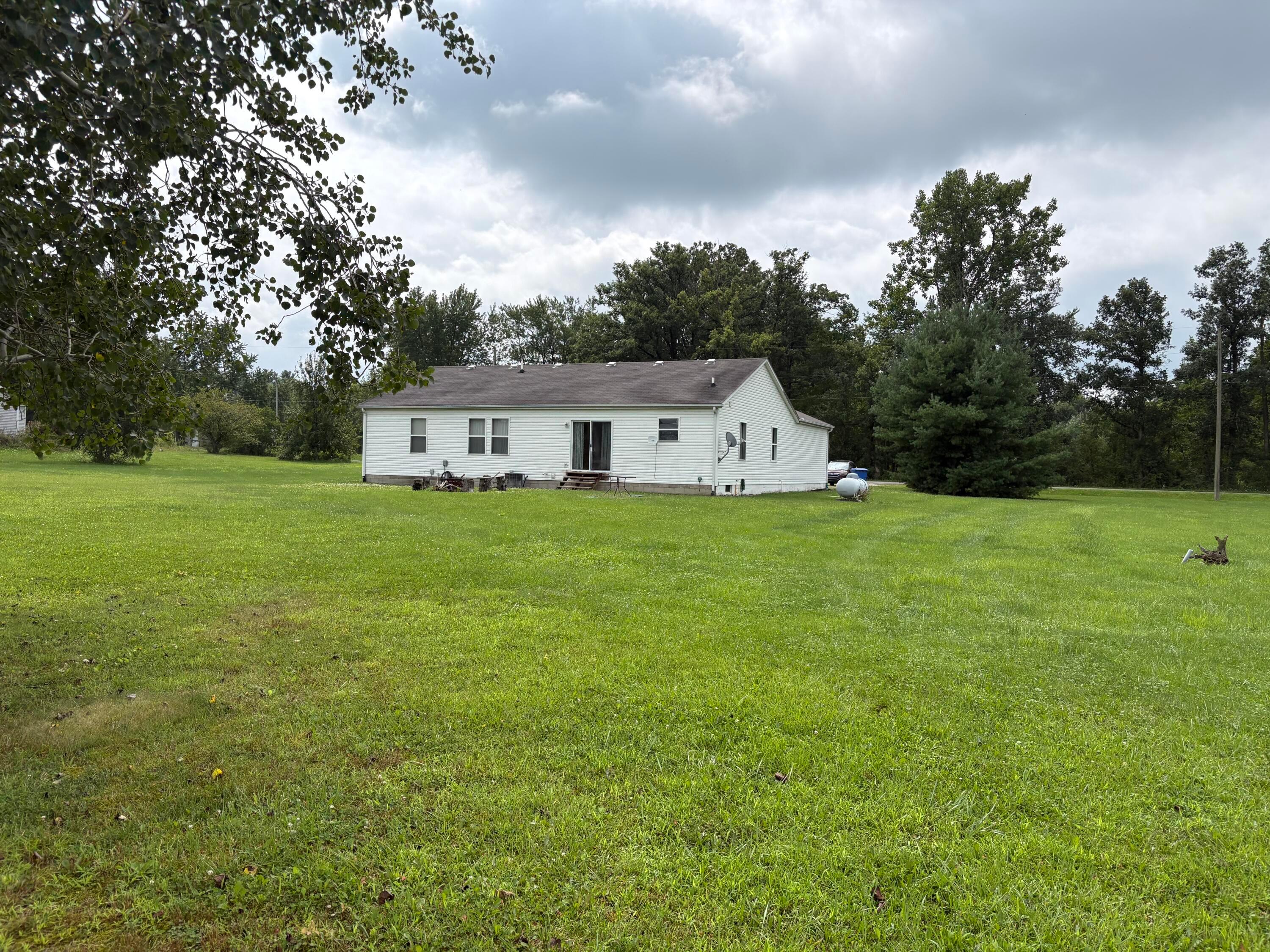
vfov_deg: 53.1
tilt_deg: -0.8
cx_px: 635
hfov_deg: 67.3
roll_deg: -0.8
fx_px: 954
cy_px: 476
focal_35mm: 26
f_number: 1.6
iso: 50
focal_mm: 5.96
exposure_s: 1/4065
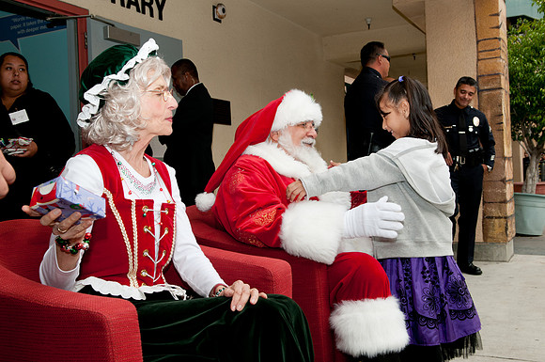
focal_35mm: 39
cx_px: 272
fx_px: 590
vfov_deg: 34.1
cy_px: 181
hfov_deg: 49.6
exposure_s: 1/160
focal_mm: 26
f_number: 6.3
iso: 320
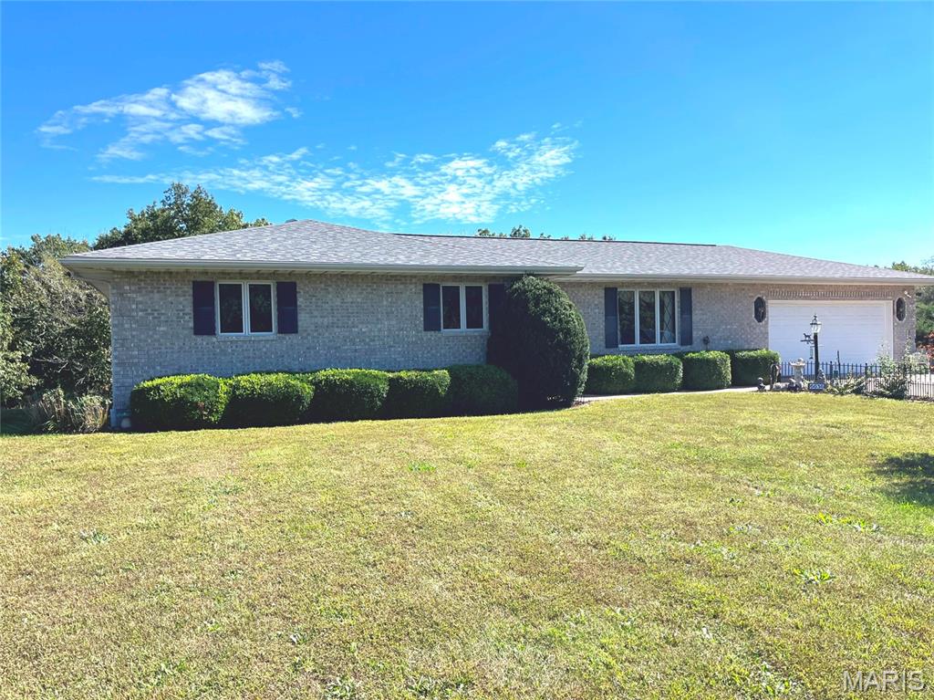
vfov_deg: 53.0
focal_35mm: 26
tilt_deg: -1.5
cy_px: 350
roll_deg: +1.7
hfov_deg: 67.3
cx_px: 467
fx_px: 701
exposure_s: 1/2755
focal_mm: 5.1
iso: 50
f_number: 1.6
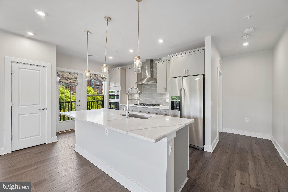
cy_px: 96
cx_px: 144
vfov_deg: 77.3
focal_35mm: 15
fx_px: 120
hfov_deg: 100.4
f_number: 8
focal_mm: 15
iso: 180
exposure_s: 1/15
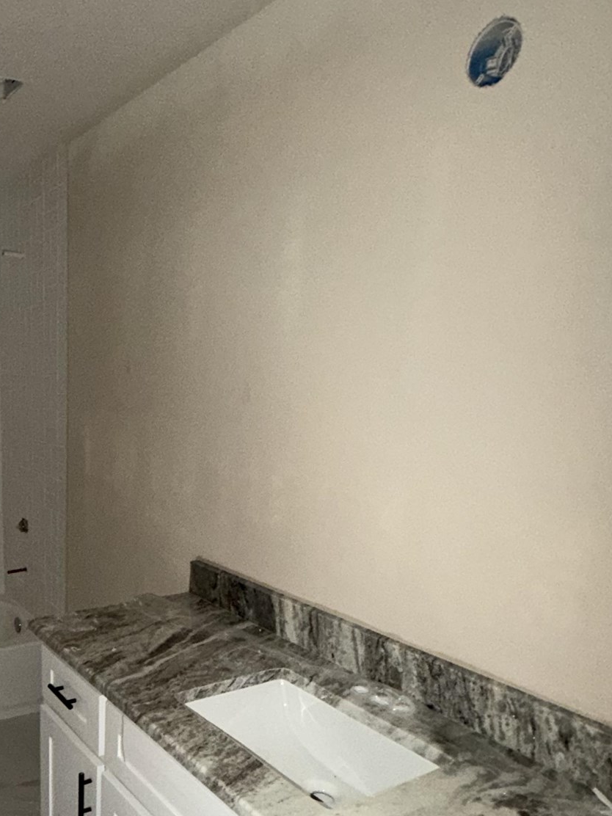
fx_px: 684
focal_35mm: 29
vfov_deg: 60.6
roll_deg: -1.8
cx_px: 107
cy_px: 522
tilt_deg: -12.7
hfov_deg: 45.4
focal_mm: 2.22
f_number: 2.2
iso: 160
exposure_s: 1/32
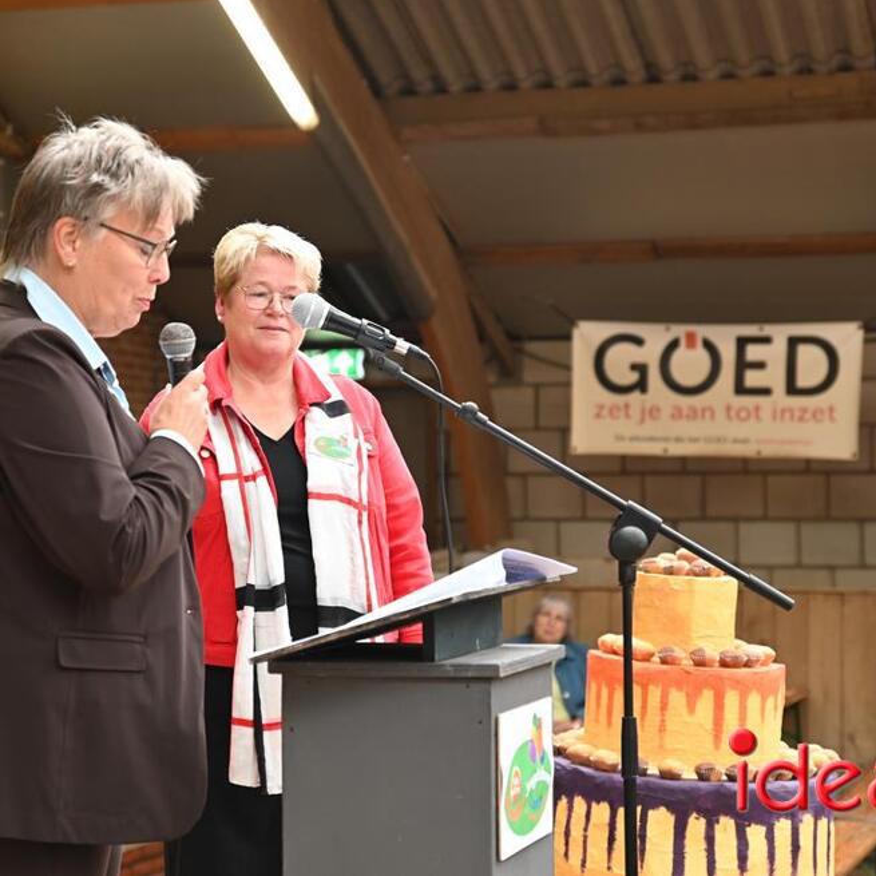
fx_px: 2577
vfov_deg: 19.3
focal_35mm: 90
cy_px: 437
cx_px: 385
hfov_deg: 19.3
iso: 800
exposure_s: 1/60
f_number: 4
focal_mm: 70
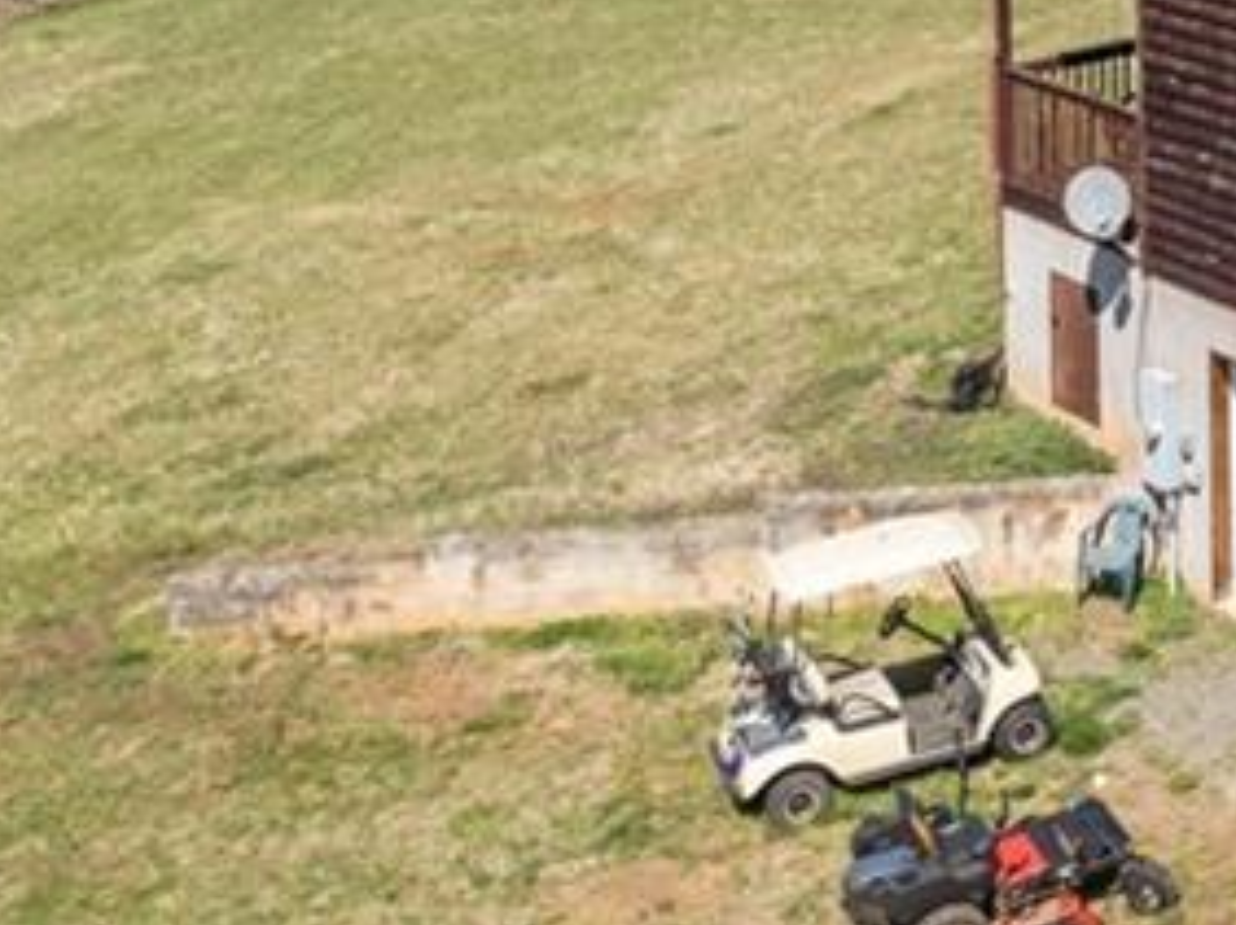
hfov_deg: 19.2
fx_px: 3104
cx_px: 1942
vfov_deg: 15.2
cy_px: -618
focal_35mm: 87
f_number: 2.8
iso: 100
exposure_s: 1/1600
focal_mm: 12.29
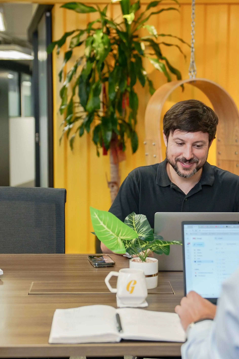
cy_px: 180
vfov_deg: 29.2
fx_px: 687
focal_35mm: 69
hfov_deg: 19.7
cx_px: 119
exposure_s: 1/160
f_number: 2.8
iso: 1250
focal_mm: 46
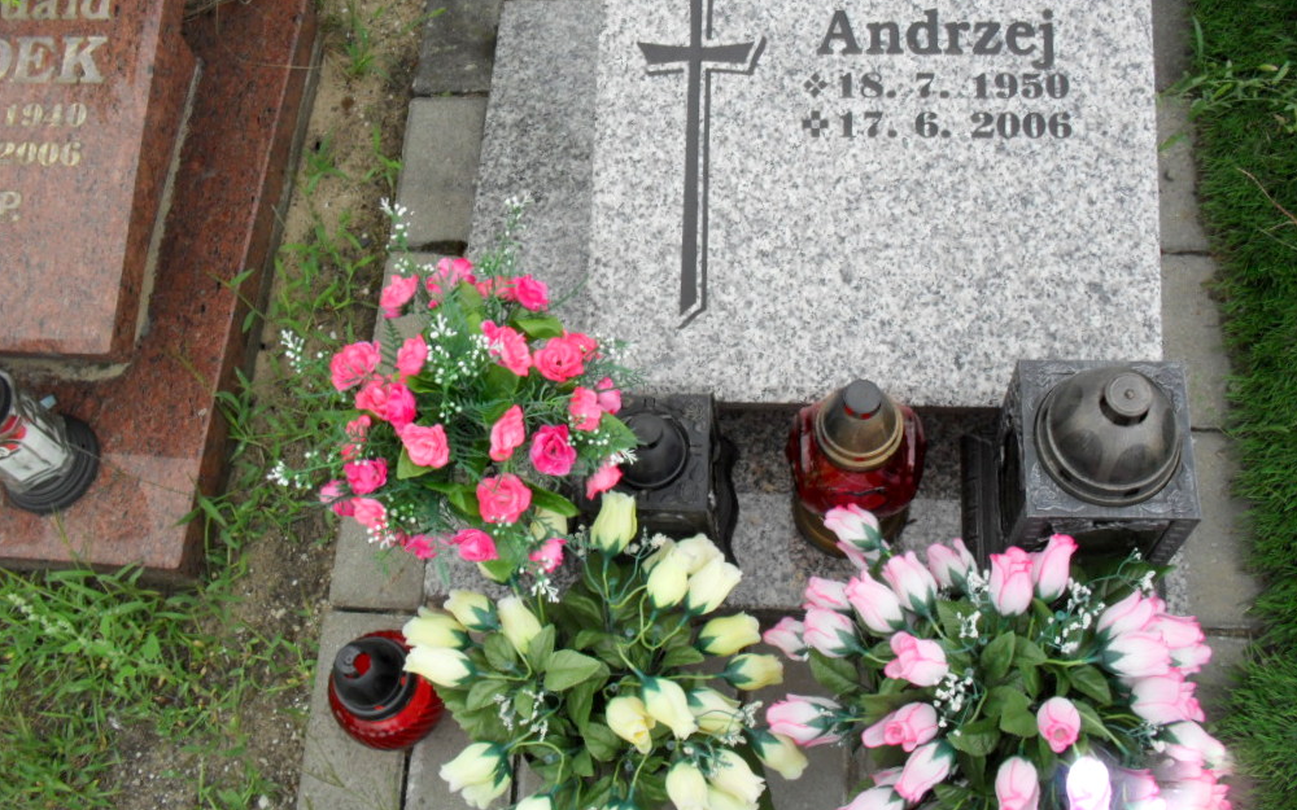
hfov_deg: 51.5
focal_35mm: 38
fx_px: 1343
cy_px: 356
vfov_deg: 33.5
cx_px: 661
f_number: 3.2
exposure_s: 1/350
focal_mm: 6.3
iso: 100
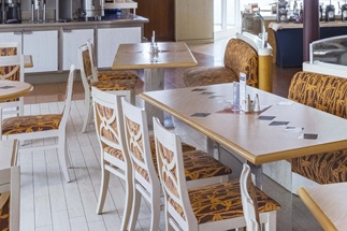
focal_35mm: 65
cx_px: 336
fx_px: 626
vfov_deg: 20.0
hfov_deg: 29.2
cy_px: -18
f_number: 11
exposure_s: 1/125
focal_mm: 21
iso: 200
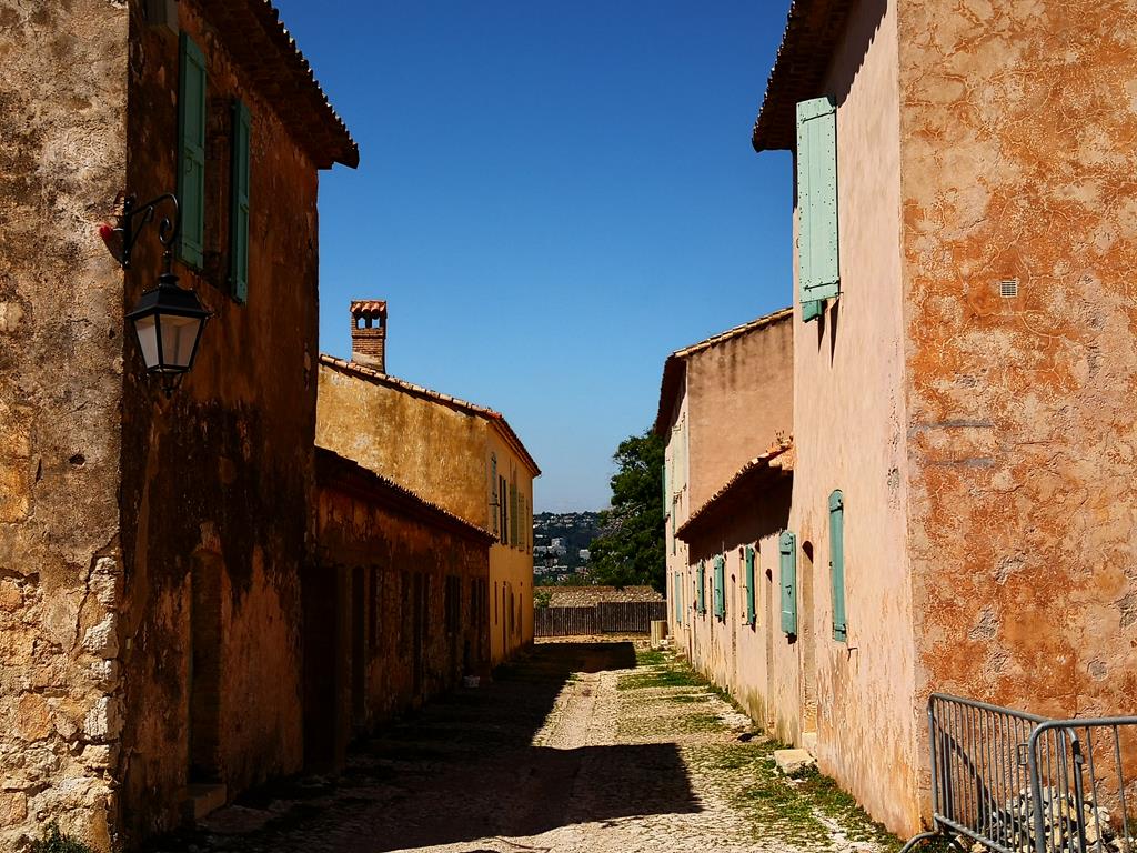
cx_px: 568
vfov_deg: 34.3
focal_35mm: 42
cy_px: 426
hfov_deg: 44.8
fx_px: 1380
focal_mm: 3.95
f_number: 1.6
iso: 50
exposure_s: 1/2915
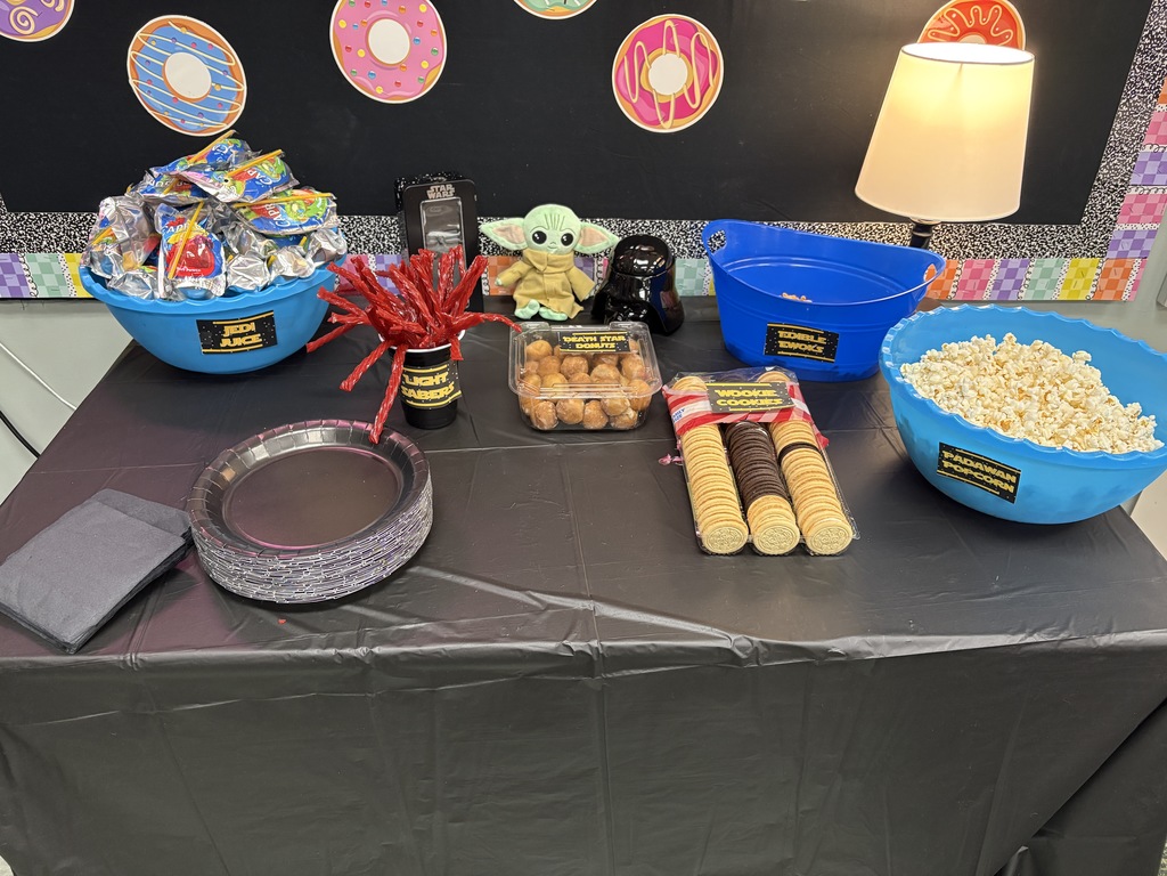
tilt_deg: -33.9
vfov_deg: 53.1
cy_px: 438
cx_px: 584
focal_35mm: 26
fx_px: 877
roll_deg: -1.5
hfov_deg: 67.3
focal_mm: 5.96
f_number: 1.6
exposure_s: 1/60
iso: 250
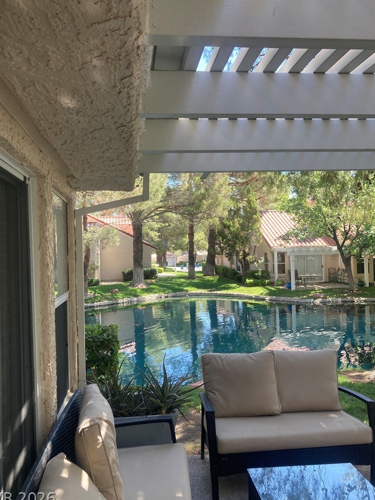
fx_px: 433
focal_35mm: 30
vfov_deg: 60.0
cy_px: 242
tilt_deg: +1.8
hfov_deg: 46.8
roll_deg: +1.0
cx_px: 181
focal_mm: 3.99
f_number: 1.8
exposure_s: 1/125
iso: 20
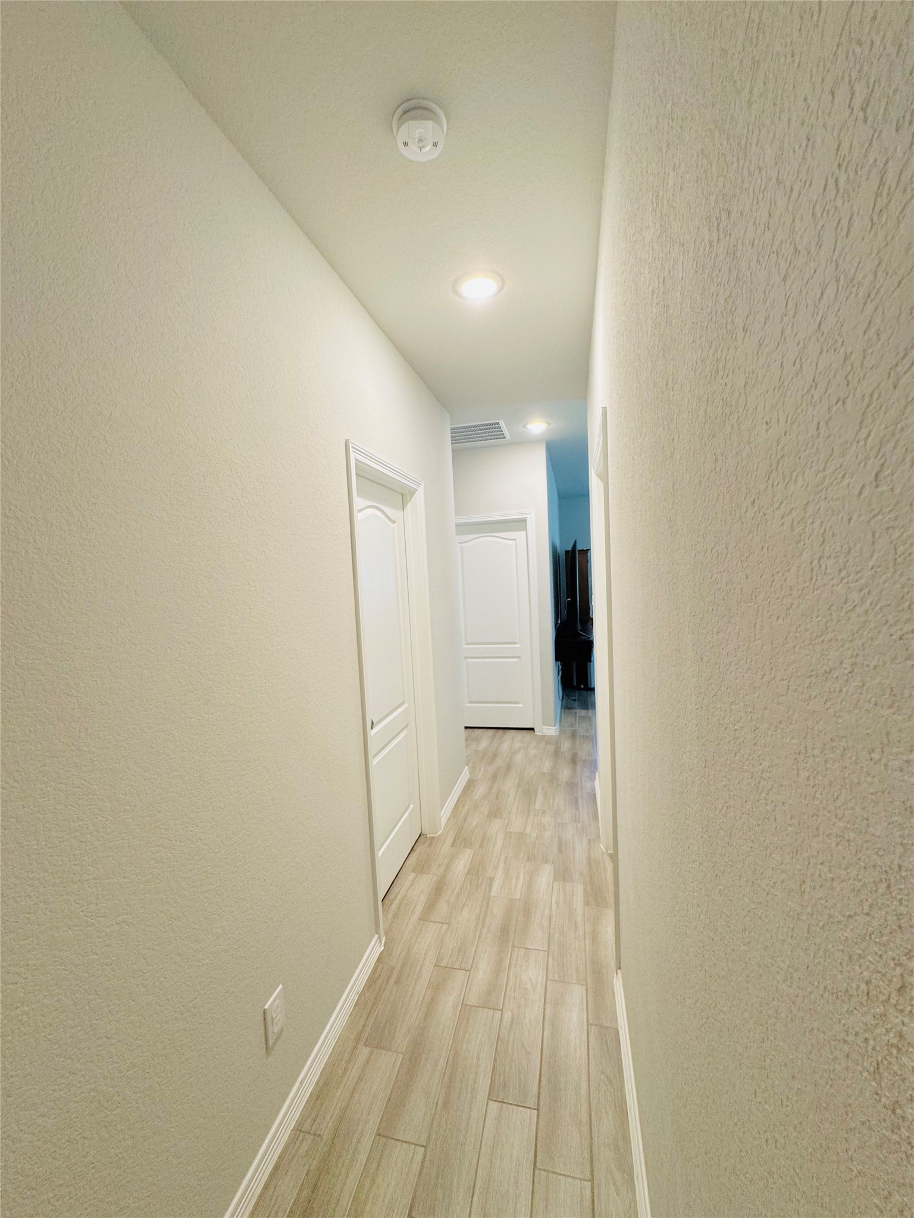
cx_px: 457
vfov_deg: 102.1
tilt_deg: -3.4
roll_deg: +3.7
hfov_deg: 85.7
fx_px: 493
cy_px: 609
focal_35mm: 14
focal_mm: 2.22
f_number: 2.2
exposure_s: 1/60
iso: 200
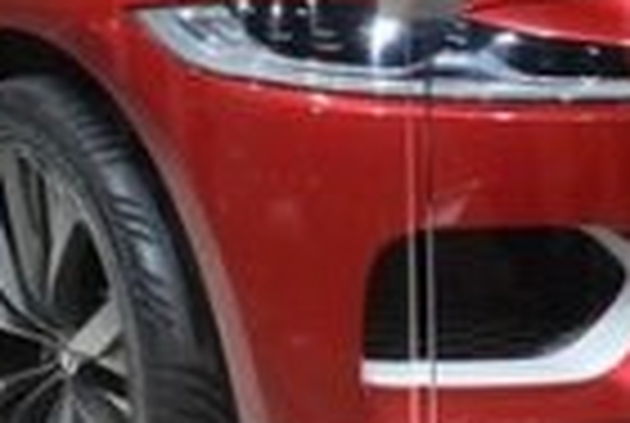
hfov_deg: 11.9
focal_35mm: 171
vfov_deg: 8.0
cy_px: -47
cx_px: 76
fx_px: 2999
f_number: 5.6
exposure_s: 1/125
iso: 400
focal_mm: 20
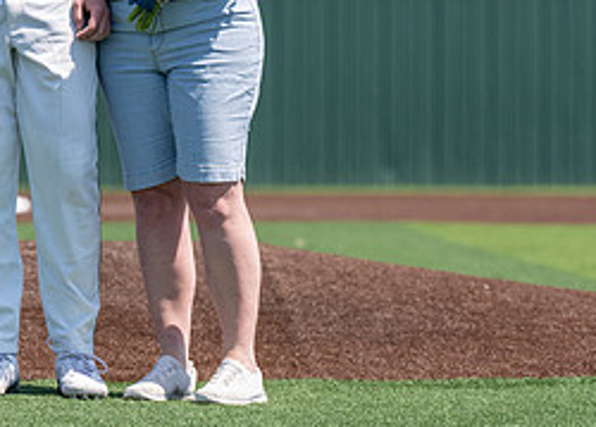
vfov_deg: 4.0
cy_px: 16
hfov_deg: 5.6
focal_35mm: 362
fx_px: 6133
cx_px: 40
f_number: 2.8
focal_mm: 122
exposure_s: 1/1600
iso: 100
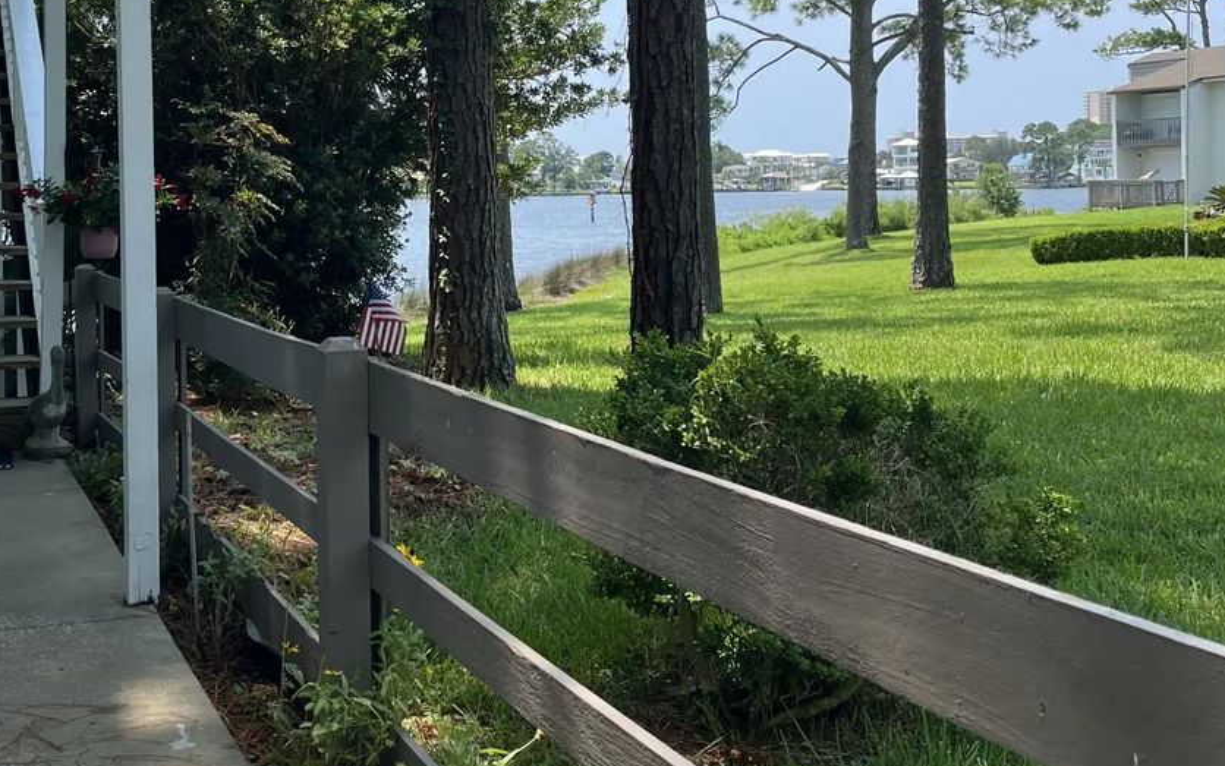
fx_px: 1503
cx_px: 485
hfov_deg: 44.1
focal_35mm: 45
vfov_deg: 28.2
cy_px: 182
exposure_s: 1/1458
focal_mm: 5.1
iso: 50
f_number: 1.6
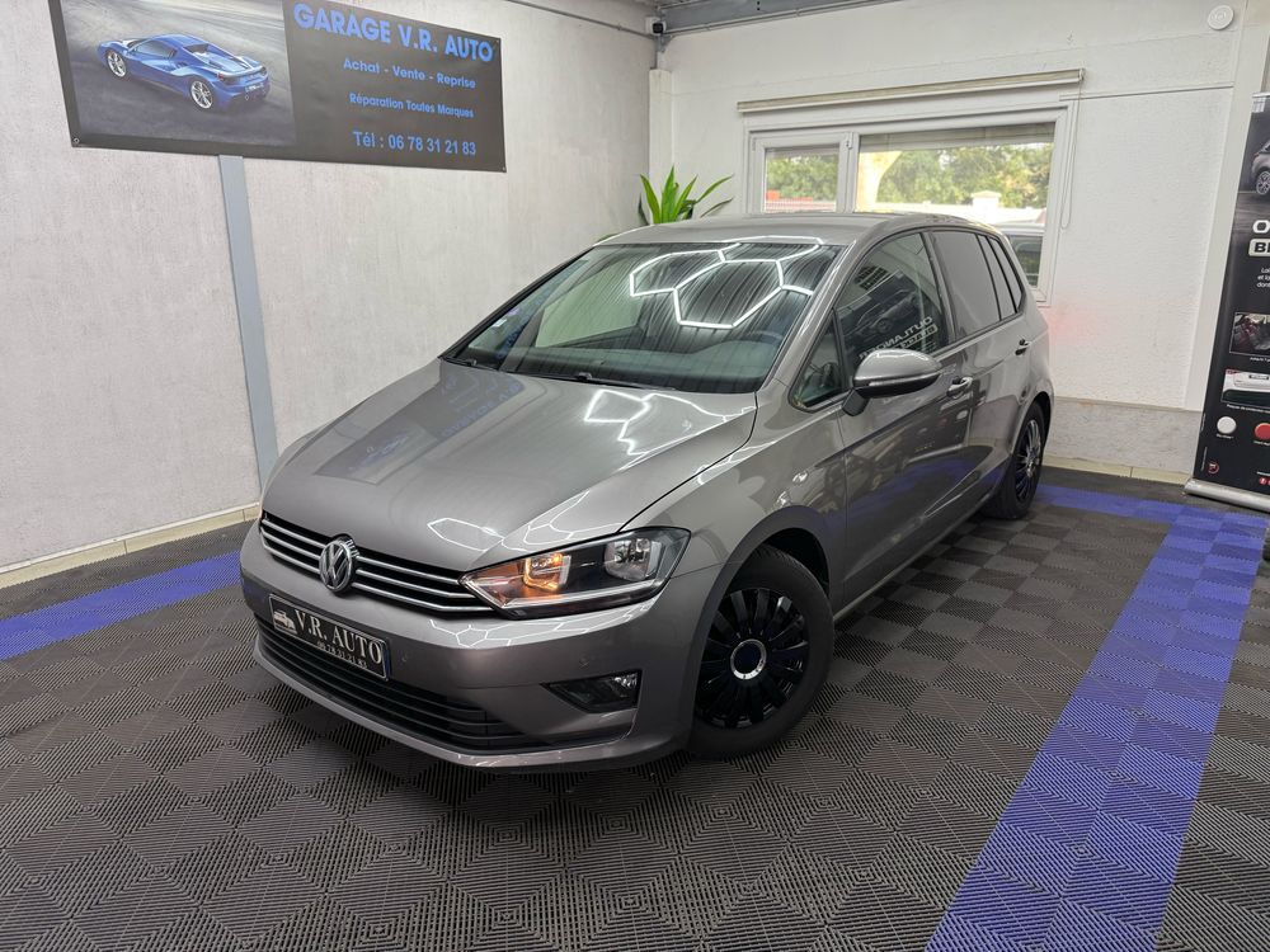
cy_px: 476
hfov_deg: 71.6
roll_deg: +0.4
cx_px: 635
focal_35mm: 24
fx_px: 881
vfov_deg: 56.8
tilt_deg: -15.9
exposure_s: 1/100
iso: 160
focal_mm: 6.76
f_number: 1.78
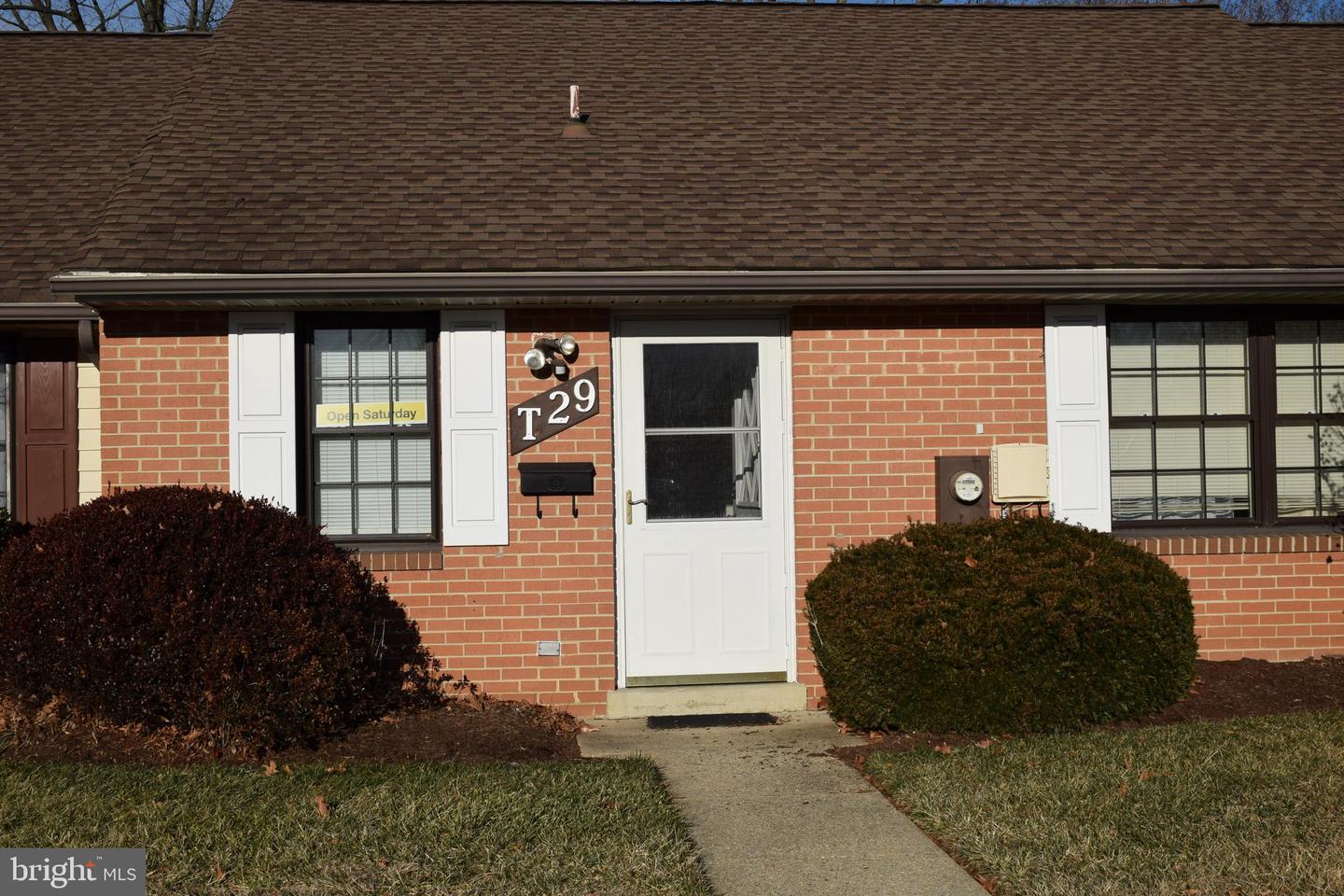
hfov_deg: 43.6
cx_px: 672
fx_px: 1680
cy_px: 448
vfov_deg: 29.9
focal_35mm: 45
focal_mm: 30
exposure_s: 1/1250
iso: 200
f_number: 8
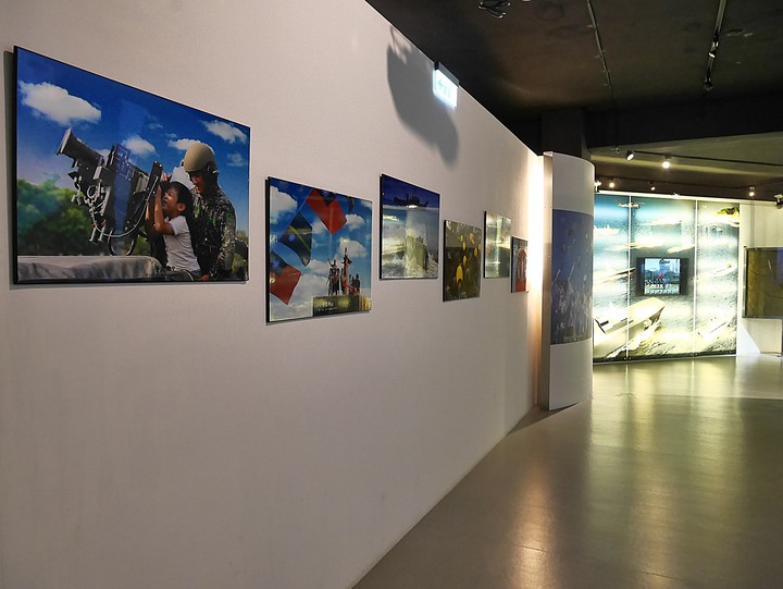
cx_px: 392
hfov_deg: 71.6
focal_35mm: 24
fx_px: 543
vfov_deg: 56.9
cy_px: 294
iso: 1600
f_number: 4.5
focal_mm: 12
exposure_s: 1/40
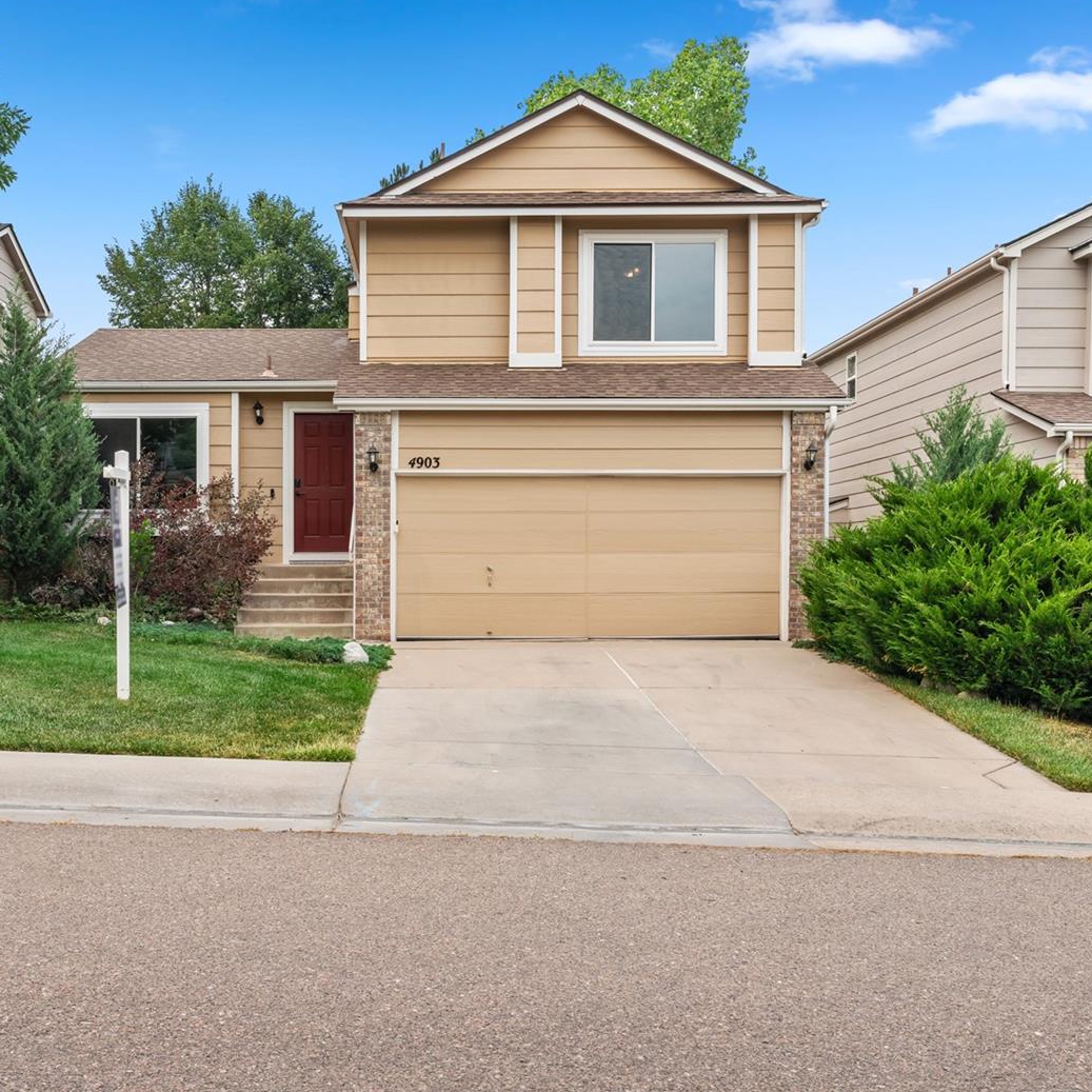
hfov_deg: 43.6
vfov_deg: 43.9
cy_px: 548
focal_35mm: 38
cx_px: 422
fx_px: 1356
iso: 400
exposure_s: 1/15
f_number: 14
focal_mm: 29
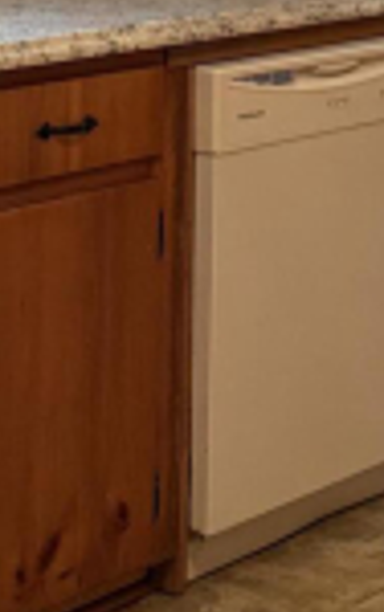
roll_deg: -1.5
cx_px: 364
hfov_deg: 11.5
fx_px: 1888
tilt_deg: -2.9
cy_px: -108
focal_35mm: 113
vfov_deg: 17.6
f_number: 1.78
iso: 400
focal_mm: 6.76
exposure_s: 1/60
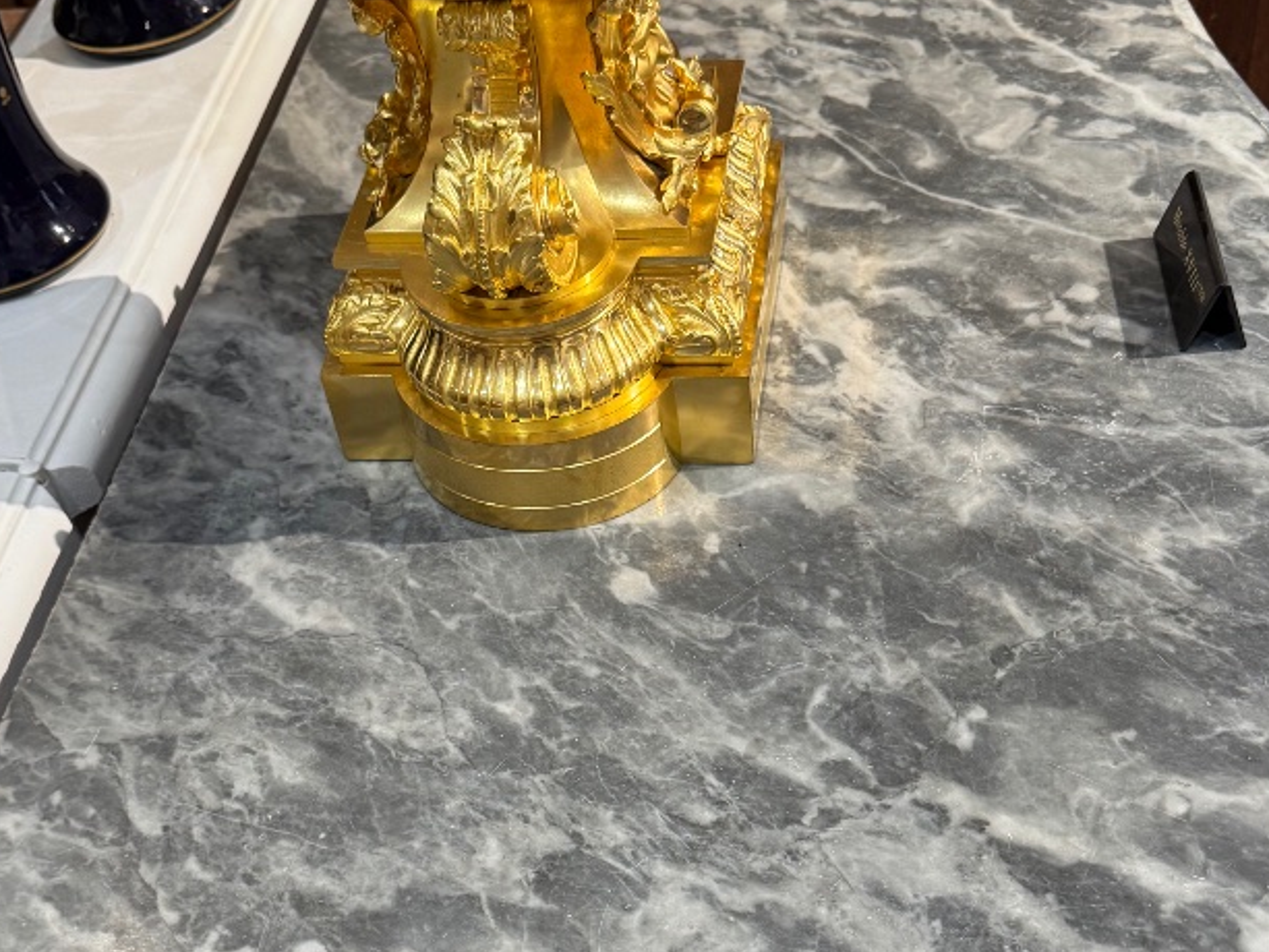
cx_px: 636
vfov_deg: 30.2
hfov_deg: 40.4
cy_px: 745
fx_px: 1723
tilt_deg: -50.3
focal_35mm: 47
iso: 200
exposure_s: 1/100
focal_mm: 6.76
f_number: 1.78
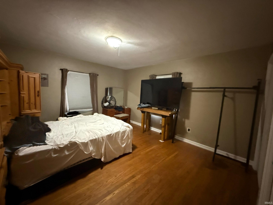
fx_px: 110
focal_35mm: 14
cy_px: 102
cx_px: 136
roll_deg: -3.1
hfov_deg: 102.1
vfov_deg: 85.7
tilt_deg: -5.3
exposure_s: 1/36
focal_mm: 2.22
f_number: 2.2
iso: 1250
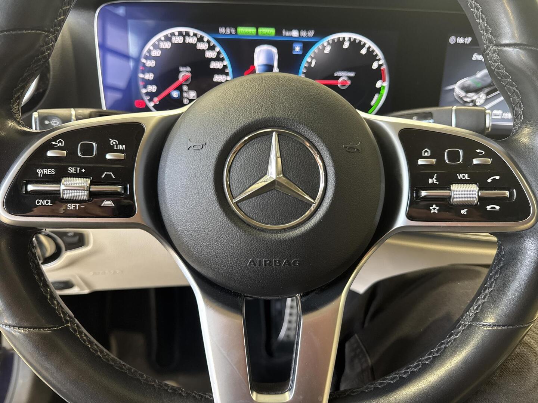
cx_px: 269
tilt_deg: -25.2
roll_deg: -2.1
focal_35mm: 24
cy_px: 202
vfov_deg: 56.8
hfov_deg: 71.6
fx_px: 373
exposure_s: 1/55
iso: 320
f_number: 1.78
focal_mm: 6.76
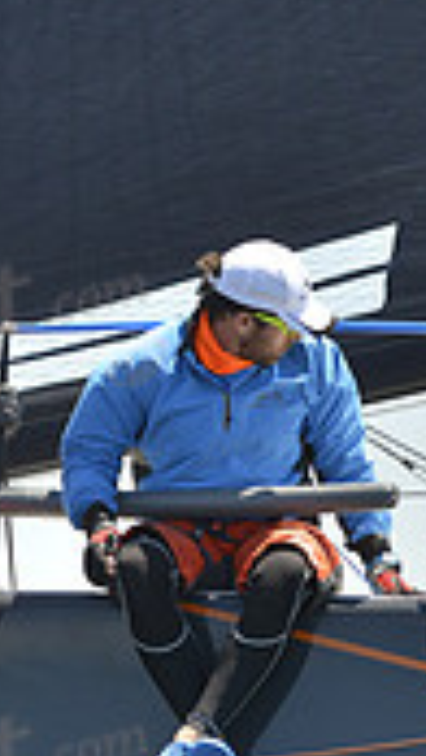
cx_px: -687
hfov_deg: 3.6
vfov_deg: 6.5
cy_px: 637
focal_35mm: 332
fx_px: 6661
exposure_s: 1/1600
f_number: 5
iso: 280
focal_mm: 95
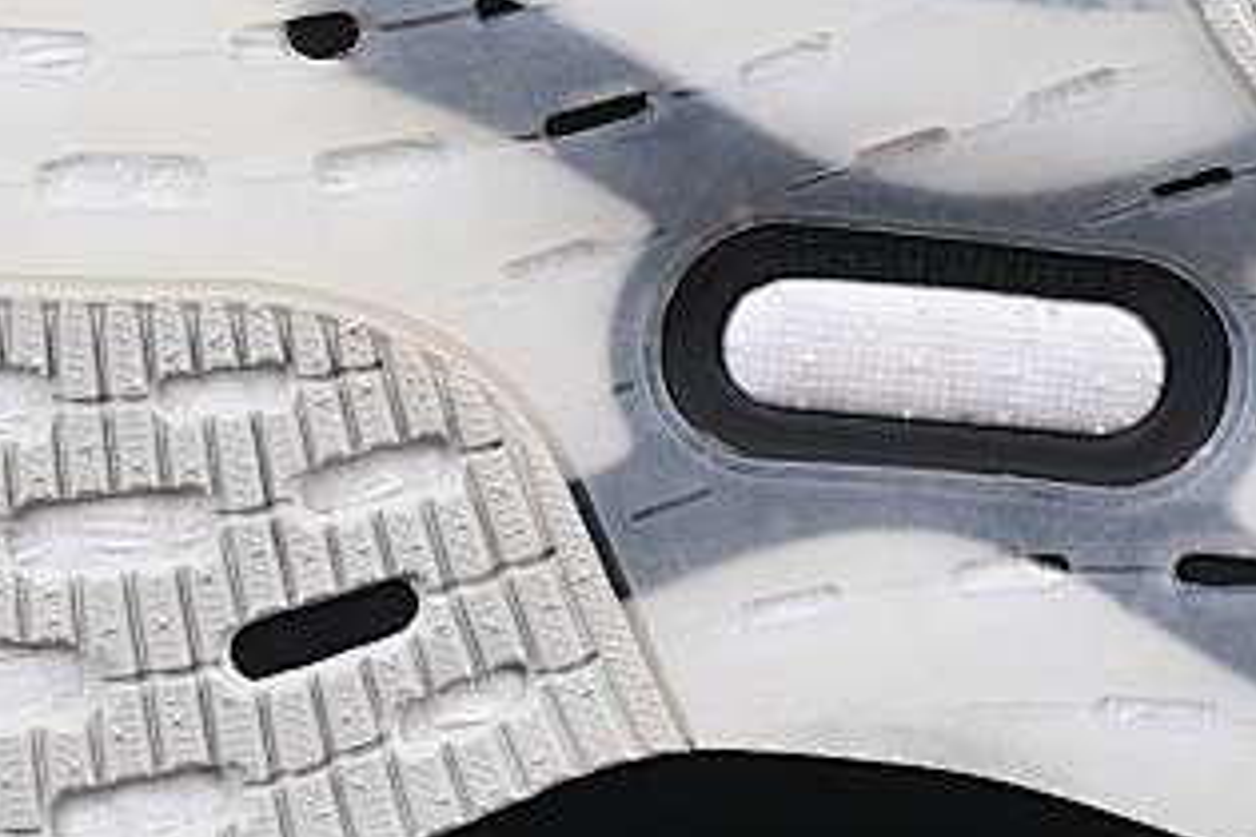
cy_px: 60
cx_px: 770
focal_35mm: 257
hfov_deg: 8.0
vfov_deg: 5.3
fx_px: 8966
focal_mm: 50
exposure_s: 1/80
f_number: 8
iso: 160
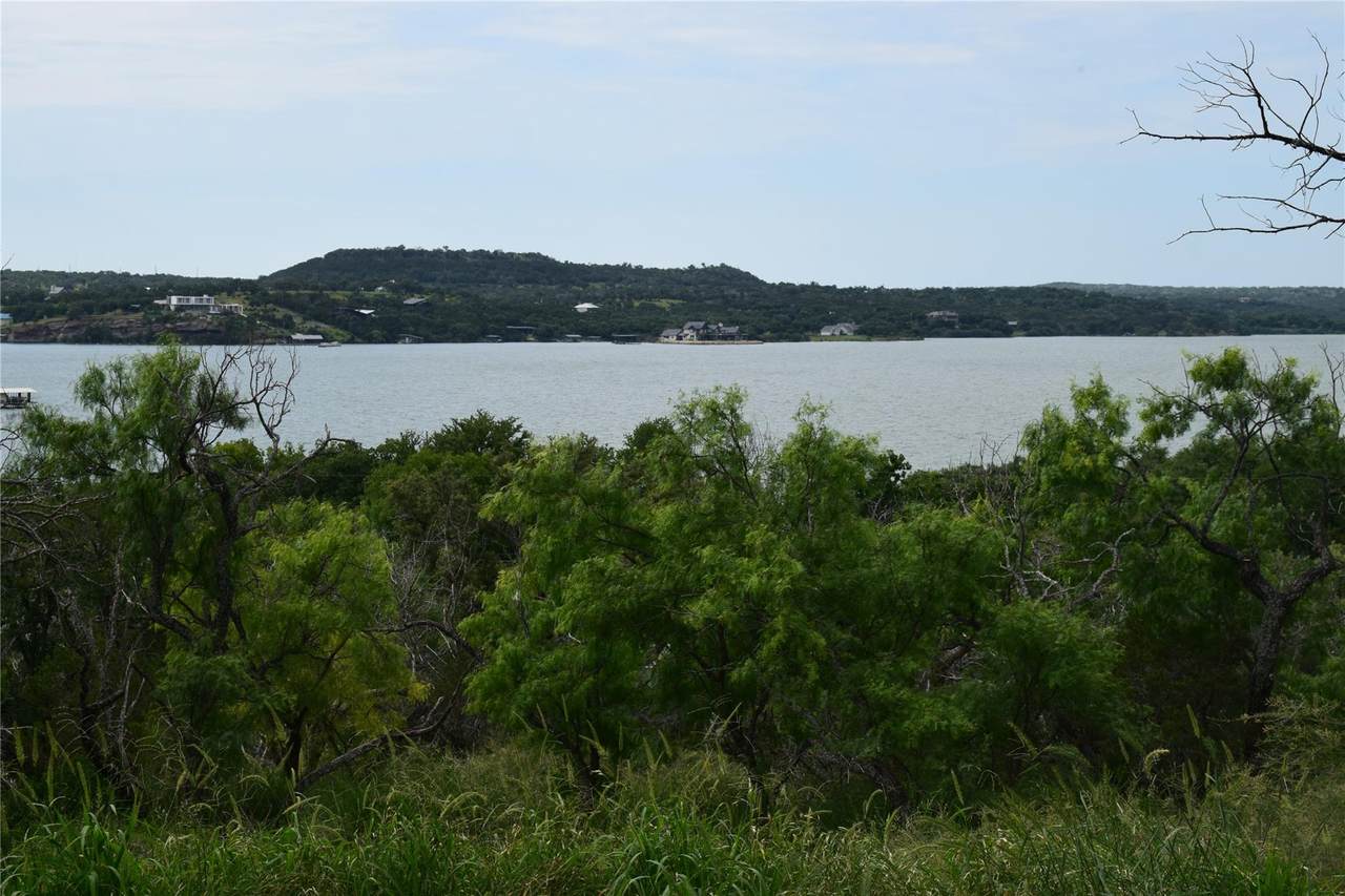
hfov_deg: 26.0
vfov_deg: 17.5
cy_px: 448
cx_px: 672
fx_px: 2914
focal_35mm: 78
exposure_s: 1/500
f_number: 11
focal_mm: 52
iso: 360
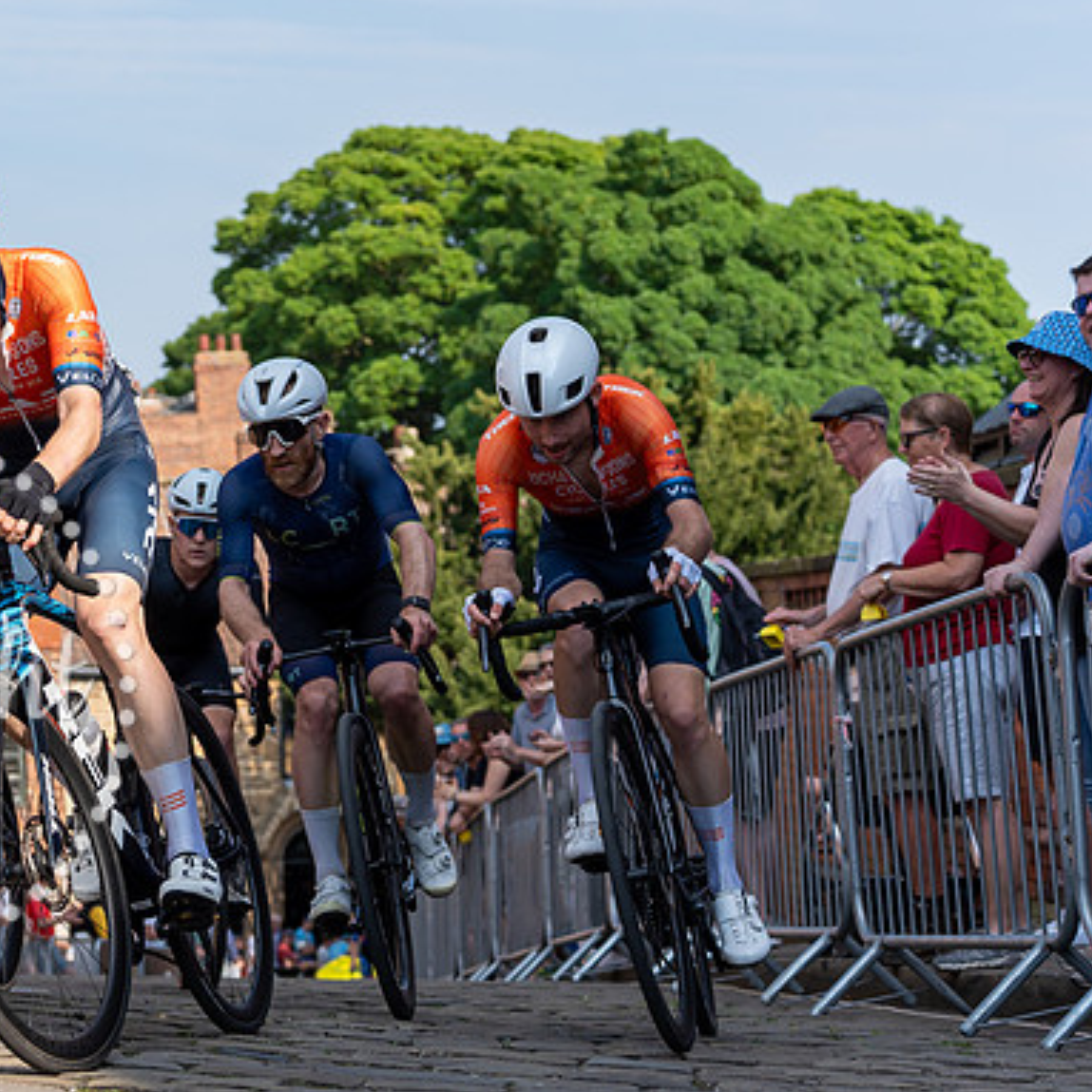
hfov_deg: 18.0
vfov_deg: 18.6
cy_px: 278
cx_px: -96
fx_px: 3319
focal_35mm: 93
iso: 100
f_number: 3.2
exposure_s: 1/1250
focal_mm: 41
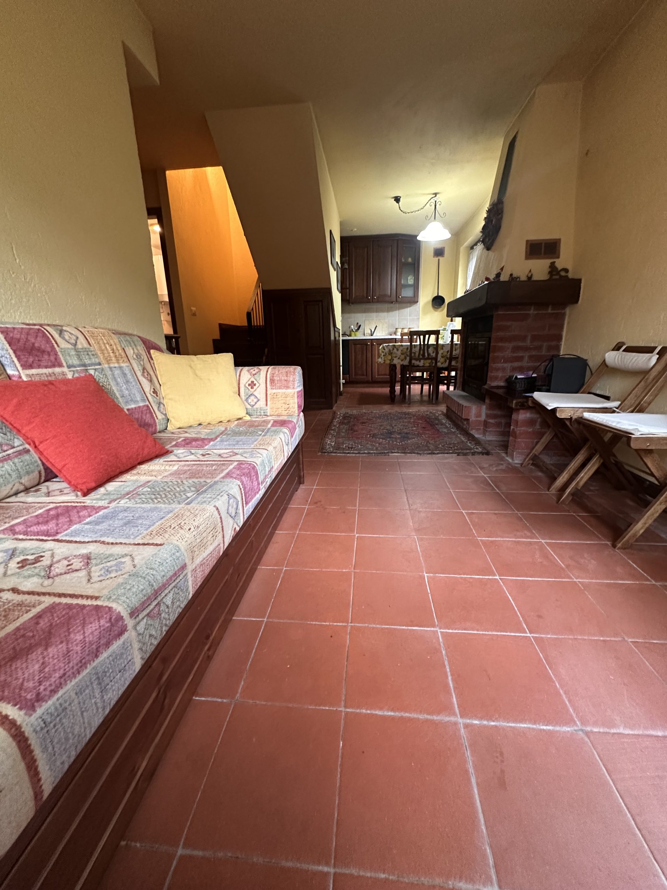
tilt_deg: -16.6
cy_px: 445
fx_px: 360
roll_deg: +0.6
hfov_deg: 85.7
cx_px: 334
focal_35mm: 14
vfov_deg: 102.1
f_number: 2.2
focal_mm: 2.22
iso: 500
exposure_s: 1/50
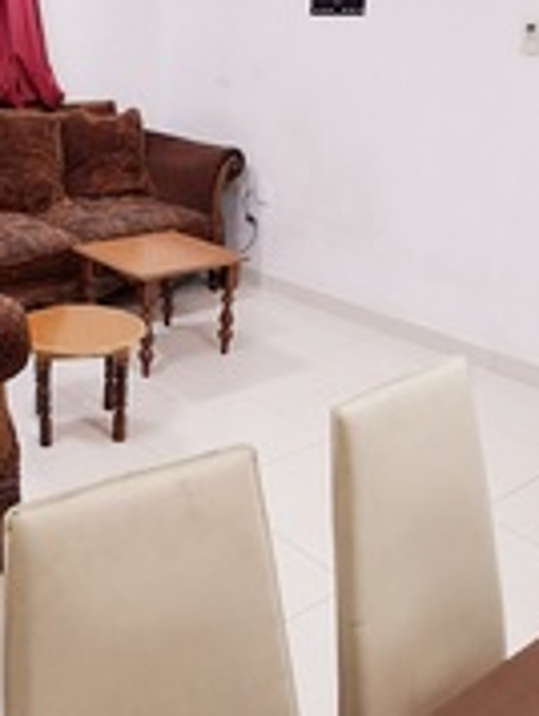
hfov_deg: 34.7
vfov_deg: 44.6
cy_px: 203
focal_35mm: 41
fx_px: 849
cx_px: 163
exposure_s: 1/50
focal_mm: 1.64
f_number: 2.2
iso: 125
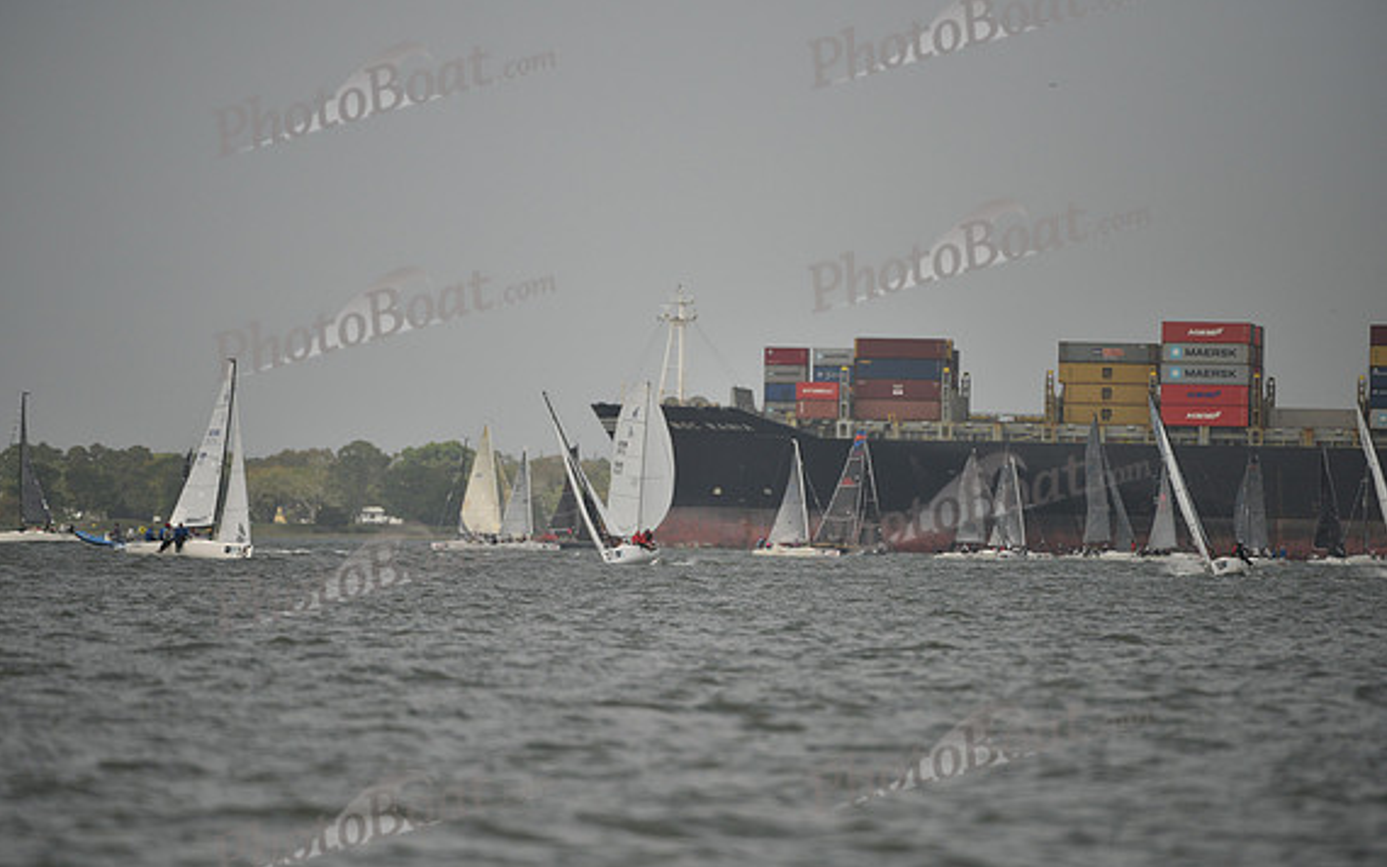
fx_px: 11754
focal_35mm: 311
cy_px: 410
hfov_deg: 6.8
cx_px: 684
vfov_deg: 4.2
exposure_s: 1/6400
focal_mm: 300
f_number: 4
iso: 320
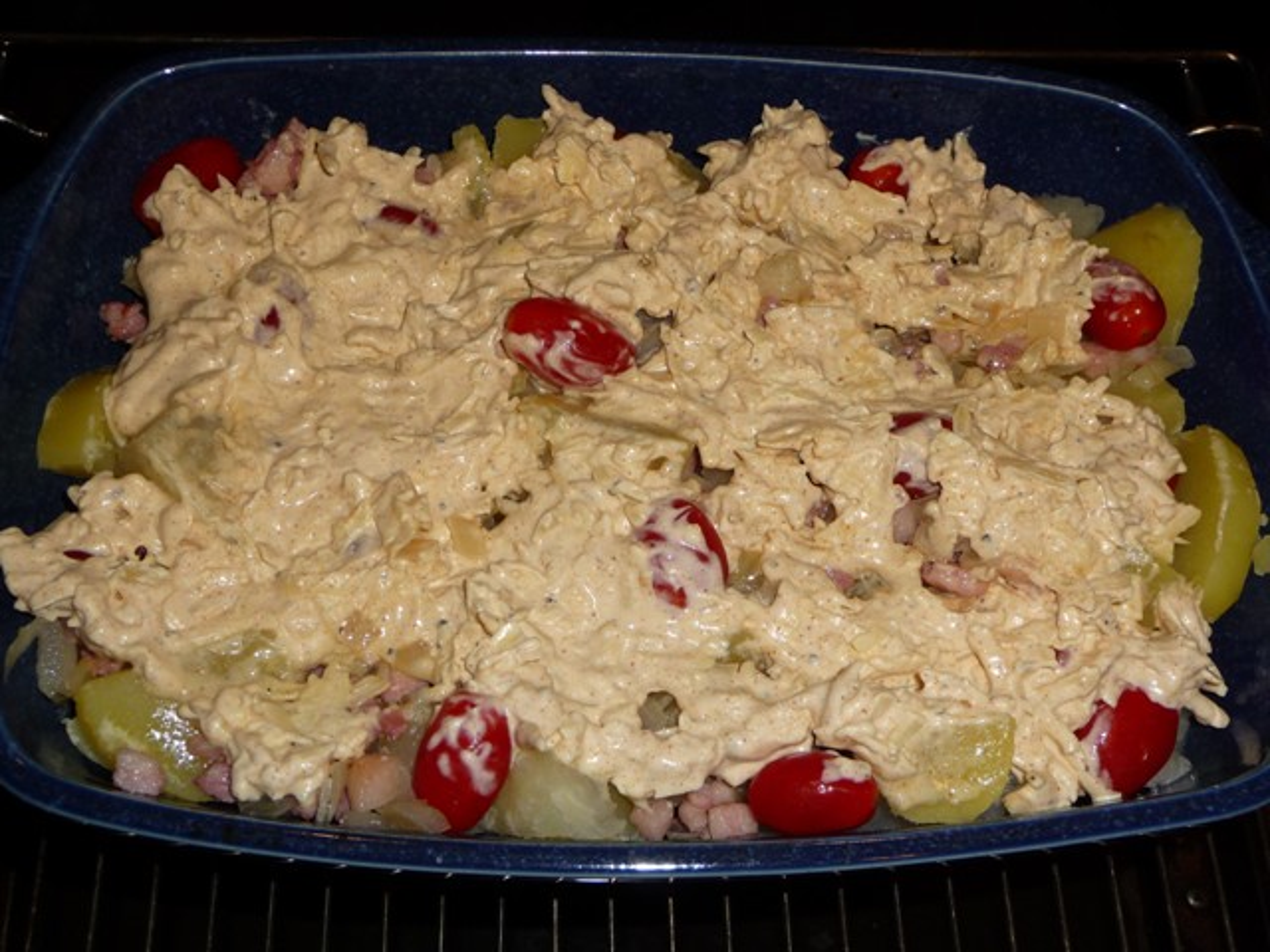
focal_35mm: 43
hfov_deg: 43.9
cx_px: 635
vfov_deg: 33.6
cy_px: 476
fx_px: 1578
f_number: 4
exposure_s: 1/30
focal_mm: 7.1
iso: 100
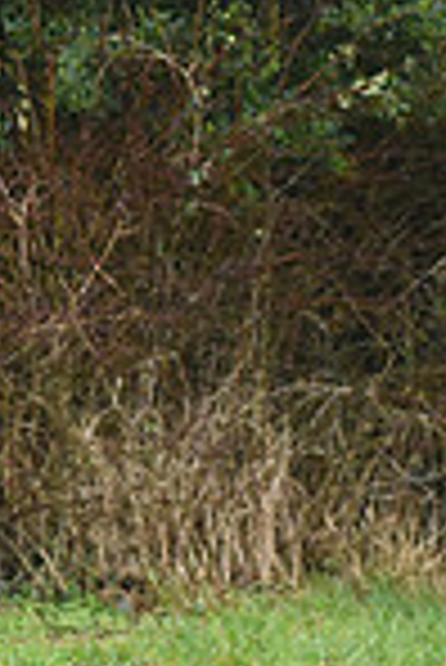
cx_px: -770
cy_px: 176
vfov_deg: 4.7
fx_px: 8120
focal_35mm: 438
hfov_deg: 3.1
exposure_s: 1/1250
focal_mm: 112
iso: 2500
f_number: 3.5
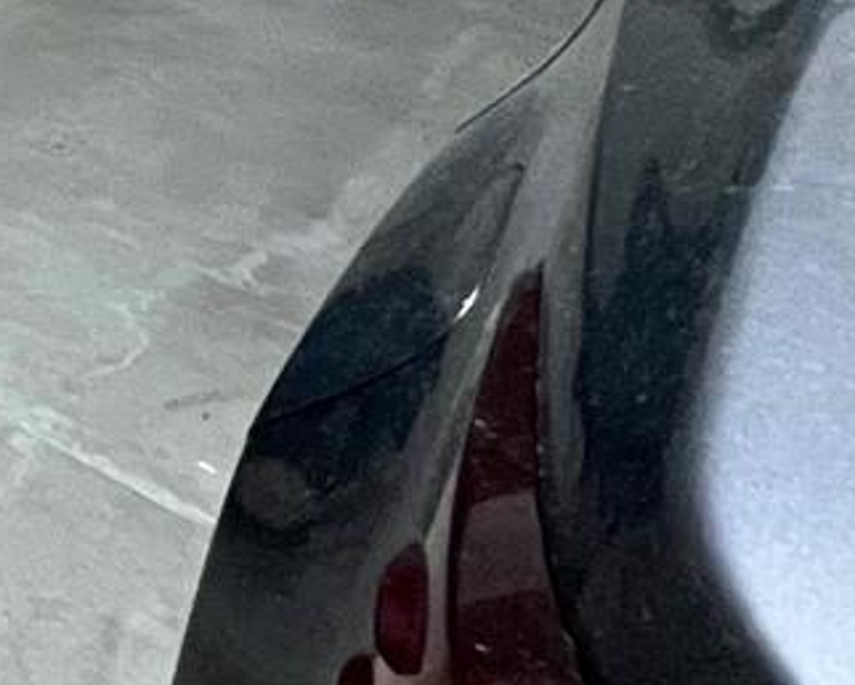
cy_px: -645
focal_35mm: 63
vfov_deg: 17.8
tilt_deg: -10.3
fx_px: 1595
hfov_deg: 15.6
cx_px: -1160
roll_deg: +1.0
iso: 320
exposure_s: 1/60
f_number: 1.8
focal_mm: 1.57
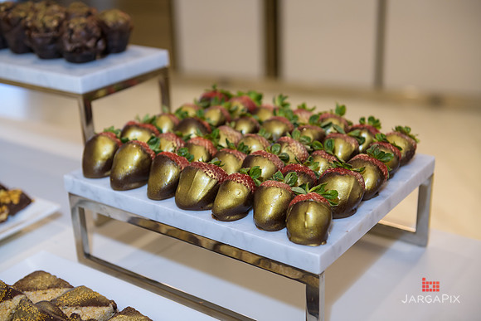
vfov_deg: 27.0
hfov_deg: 39.6
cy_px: 160
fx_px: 668
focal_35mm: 50
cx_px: 240
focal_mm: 50
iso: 400
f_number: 3.2
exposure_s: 1/125
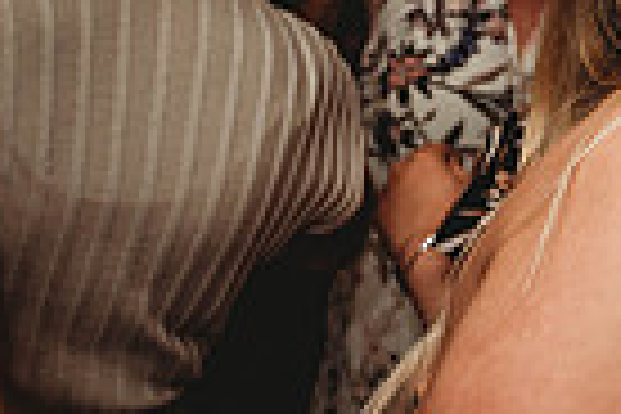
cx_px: 1238
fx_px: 1742
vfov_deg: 13.5
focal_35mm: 101
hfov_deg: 15.9
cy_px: 97
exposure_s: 1/80
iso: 400
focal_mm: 24
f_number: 4
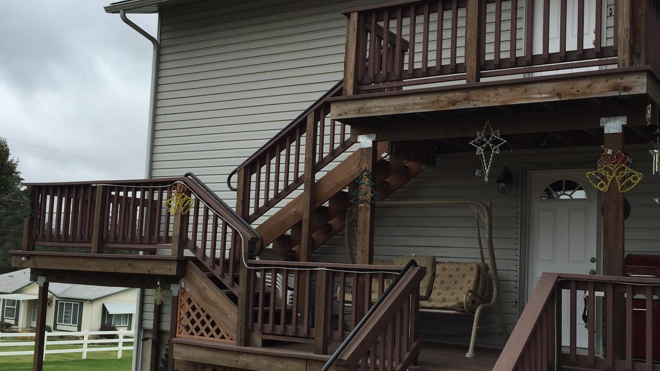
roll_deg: -1.8
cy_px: 218
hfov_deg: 47.4
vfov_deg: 27.7
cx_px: 325
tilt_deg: +6.7
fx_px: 752
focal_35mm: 43
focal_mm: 4.15
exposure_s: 1/964
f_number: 2.2
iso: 32
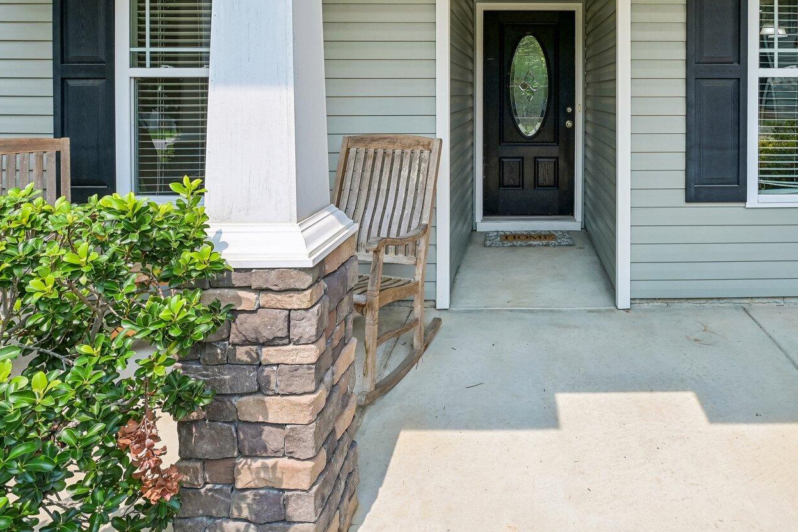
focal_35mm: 23
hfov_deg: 74.0
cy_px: 107
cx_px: 527
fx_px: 510
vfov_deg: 51.7
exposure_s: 1/200
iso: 200
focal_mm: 14
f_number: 9
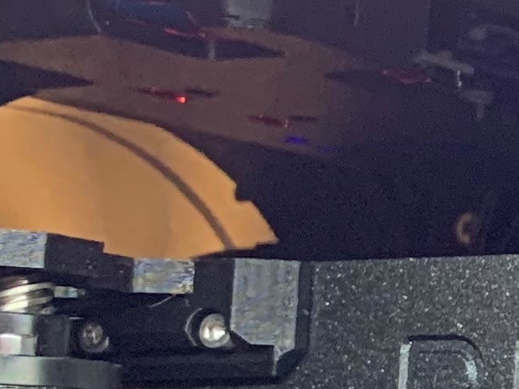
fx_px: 2534
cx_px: 1678
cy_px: 311
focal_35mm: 169
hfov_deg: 8.9
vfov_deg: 8.8
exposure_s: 1/55
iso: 200
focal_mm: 4.25
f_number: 1.8
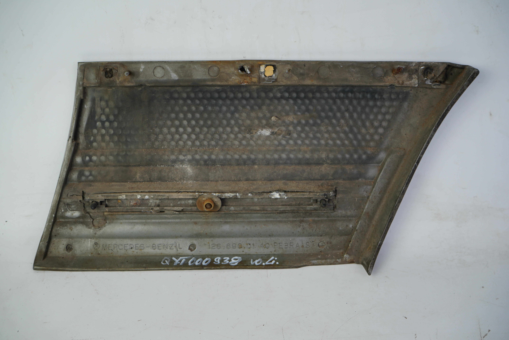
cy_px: 170
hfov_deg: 45.4
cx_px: 254
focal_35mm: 43
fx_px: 608
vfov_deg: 31.2
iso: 200
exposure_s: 1/160
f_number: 8
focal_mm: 43
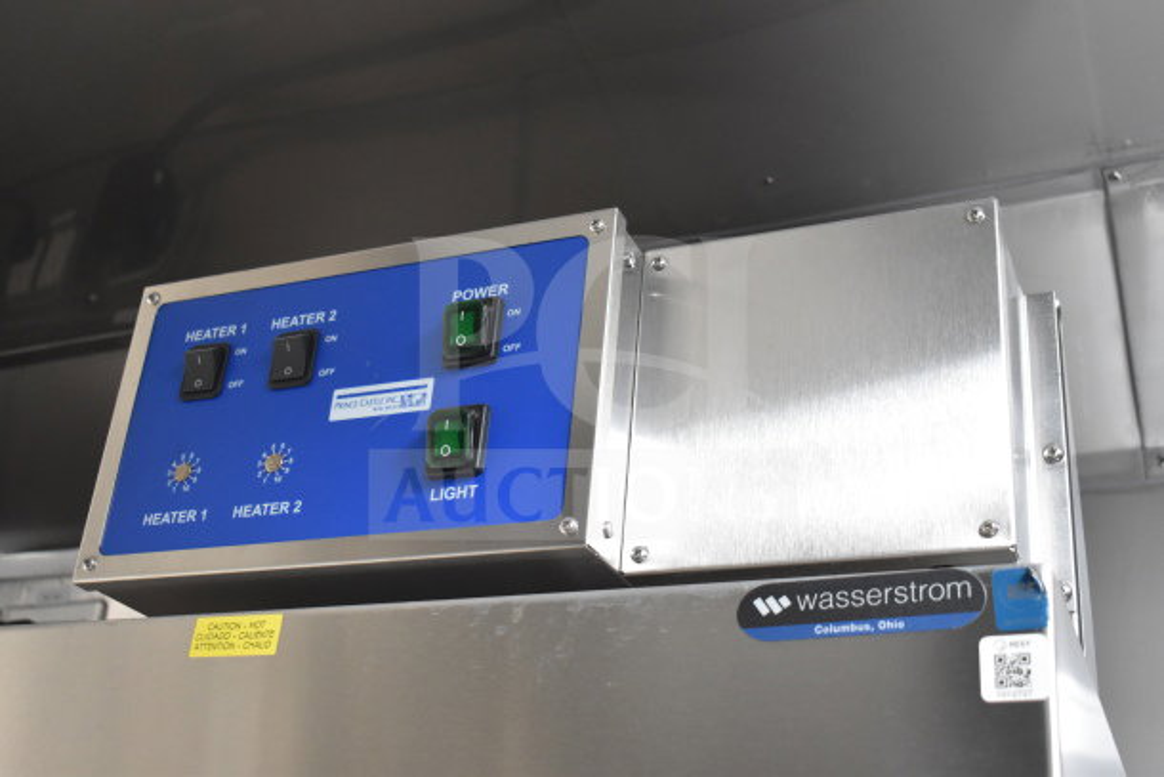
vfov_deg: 29.9
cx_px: 582
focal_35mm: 45
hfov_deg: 43.6
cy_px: 388
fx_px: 1455
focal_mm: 30
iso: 2000
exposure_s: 1/50
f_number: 4.2
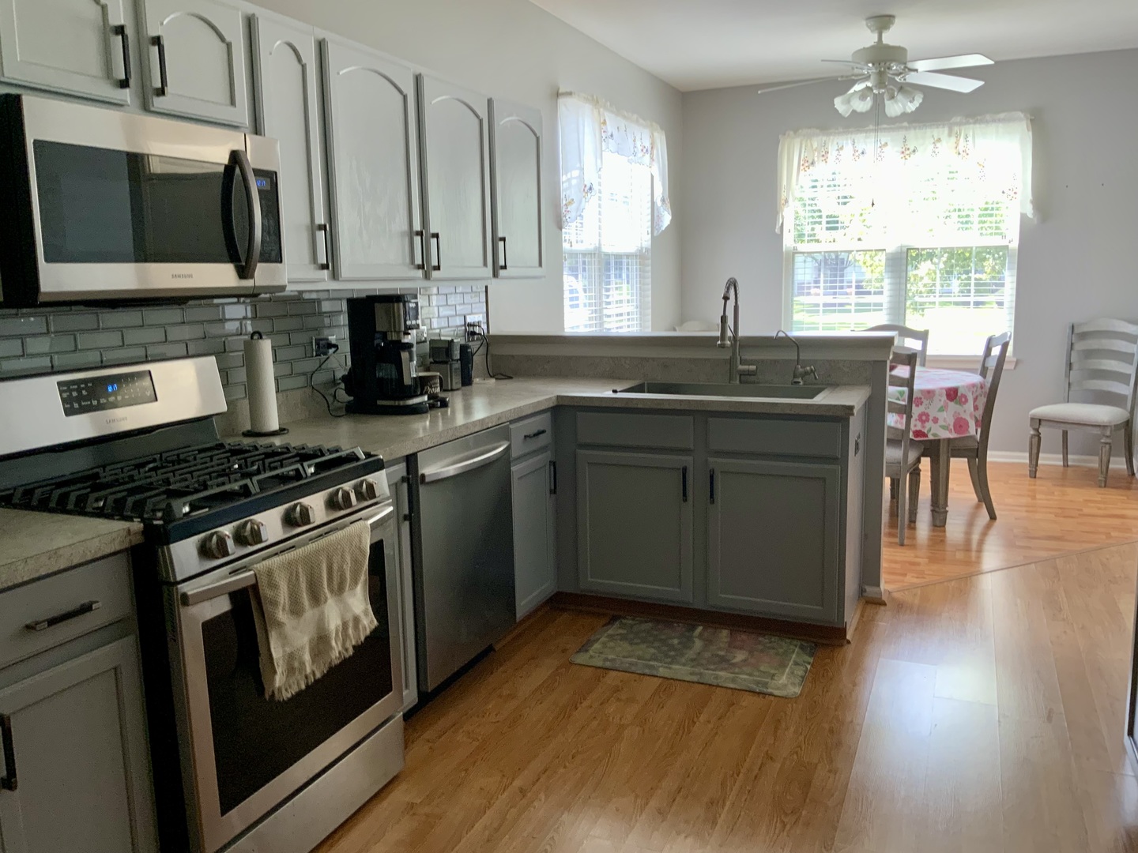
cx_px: 569
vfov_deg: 48.2
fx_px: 953
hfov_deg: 61.7
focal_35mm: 29
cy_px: 426
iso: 80
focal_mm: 3
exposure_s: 1/60
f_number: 1.8
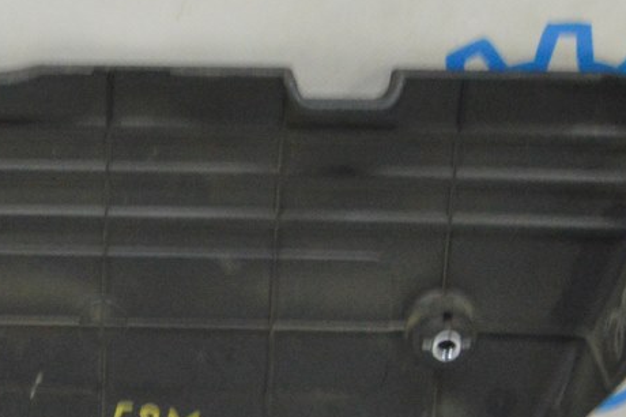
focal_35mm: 127
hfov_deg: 15.9
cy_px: 302
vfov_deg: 10.8
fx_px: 2207
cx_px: 50
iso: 6400
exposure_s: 1/15
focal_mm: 38
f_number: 20
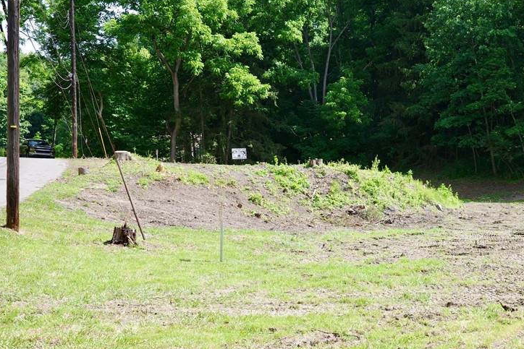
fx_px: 873
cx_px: 367
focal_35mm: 60
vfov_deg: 22.5
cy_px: 254
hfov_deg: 33.0
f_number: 5
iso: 200
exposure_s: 1/400
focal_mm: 26
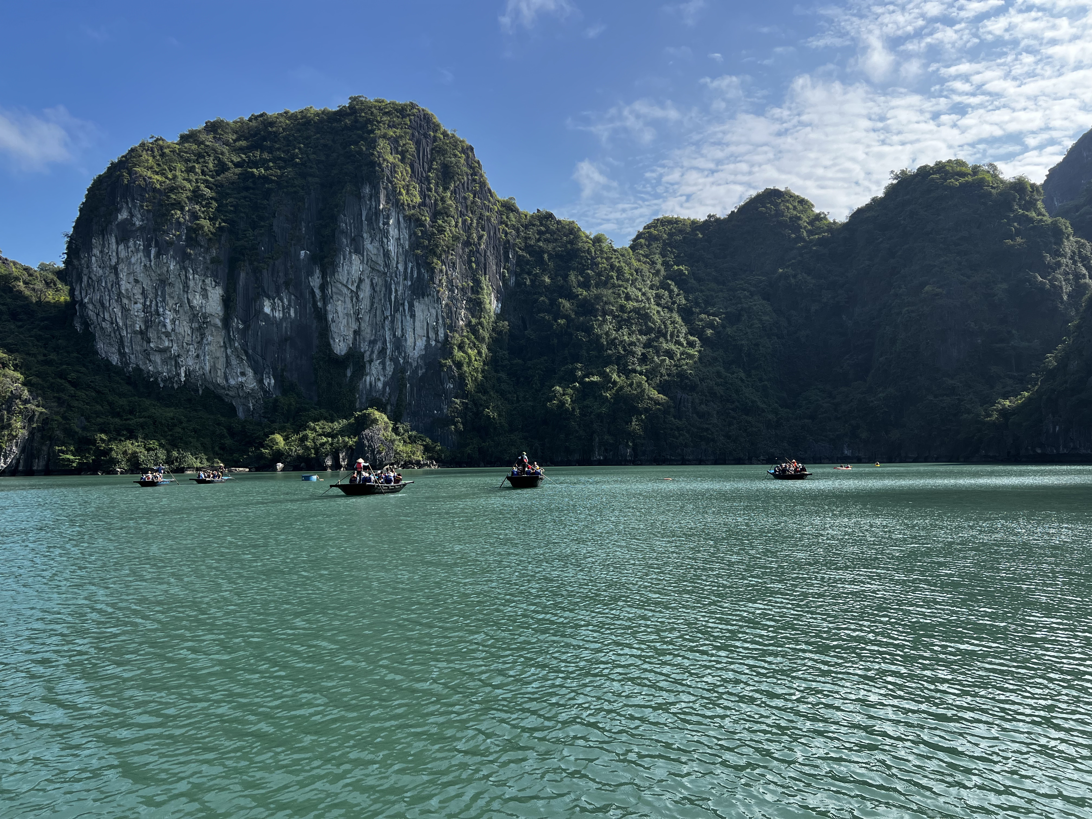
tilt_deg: +6.7
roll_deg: -0.2
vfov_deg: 53.1
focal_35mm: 26
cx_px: 546
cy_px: 410
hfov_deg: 67.3
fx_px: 820
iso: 50
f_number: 1.5
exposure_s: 1/2123
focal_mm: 5.7
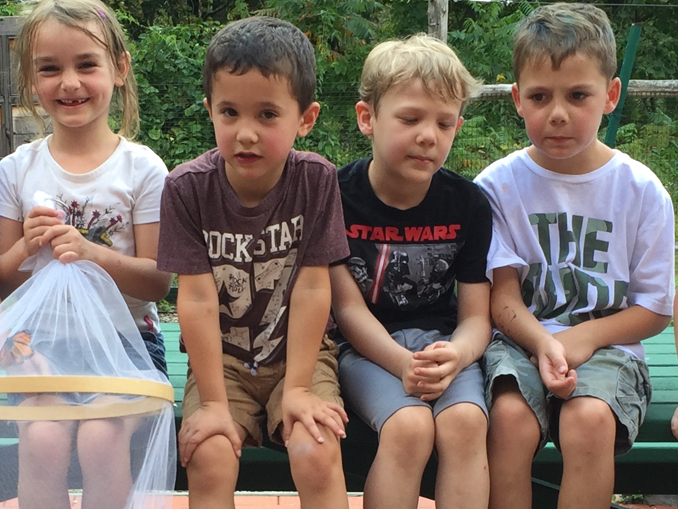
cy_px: 439
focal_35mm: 82
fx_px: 1606
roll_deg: -0.4
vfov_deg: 17.8
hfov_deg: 23.8
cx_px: 251
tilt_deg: -14.9
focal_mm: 4.15
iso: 32
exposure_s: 1/169
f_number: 2.2
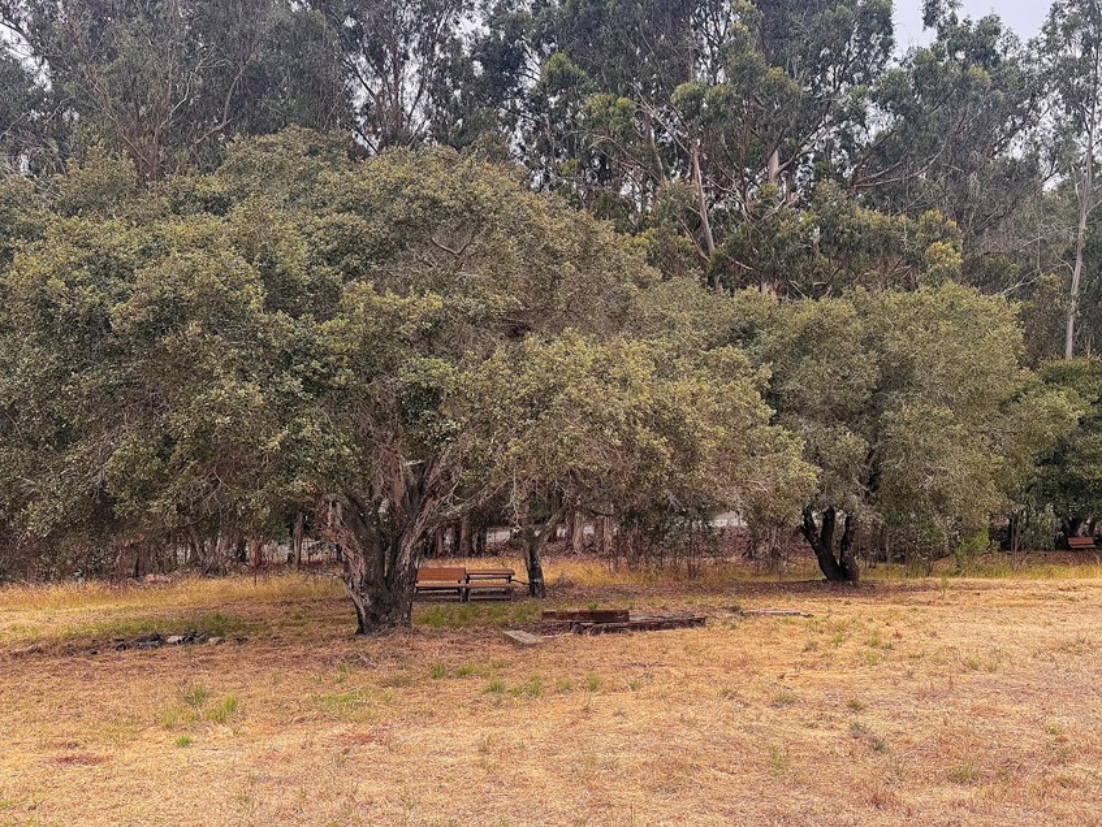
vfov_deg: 48.1
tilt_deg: +2.0
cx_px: 614
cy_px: 361
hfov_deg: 61.5
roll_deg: -1.6
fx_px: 924
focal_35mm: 29
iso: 80
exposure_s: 1/1131
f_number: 1.78
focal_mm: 6.76
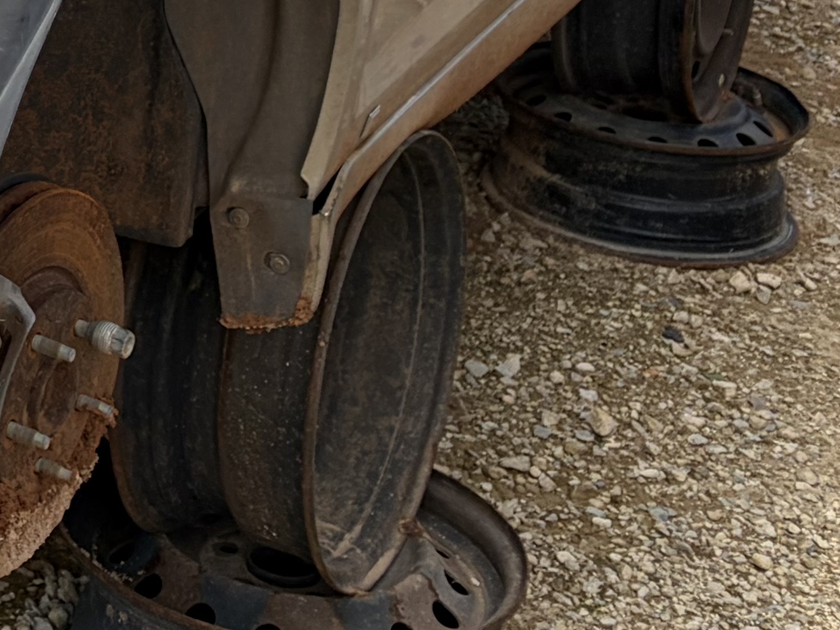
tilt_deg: -9.9
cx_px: -552
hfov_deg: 16.1
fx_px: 2621
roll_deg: +0.2
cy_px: -357
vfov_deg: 12.9
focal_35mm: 108
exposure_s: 1/2747
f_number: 1.6
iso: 50
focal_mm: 5.96
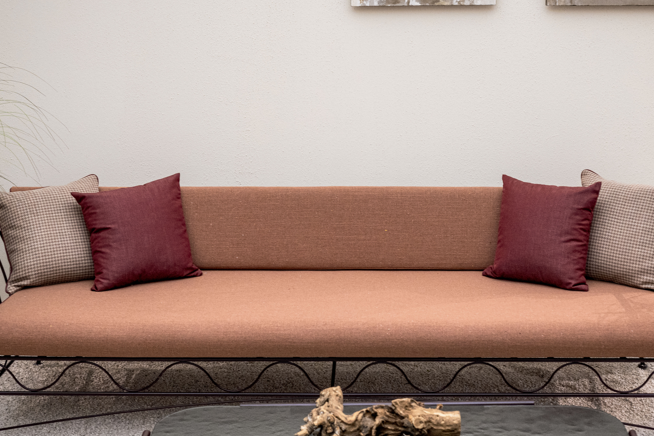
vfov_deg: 19.7
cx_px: 361
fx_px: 1253
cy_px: 227
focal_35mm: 69
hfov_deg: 29.2
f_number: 5
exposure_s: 1/60
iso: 800
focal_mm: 43
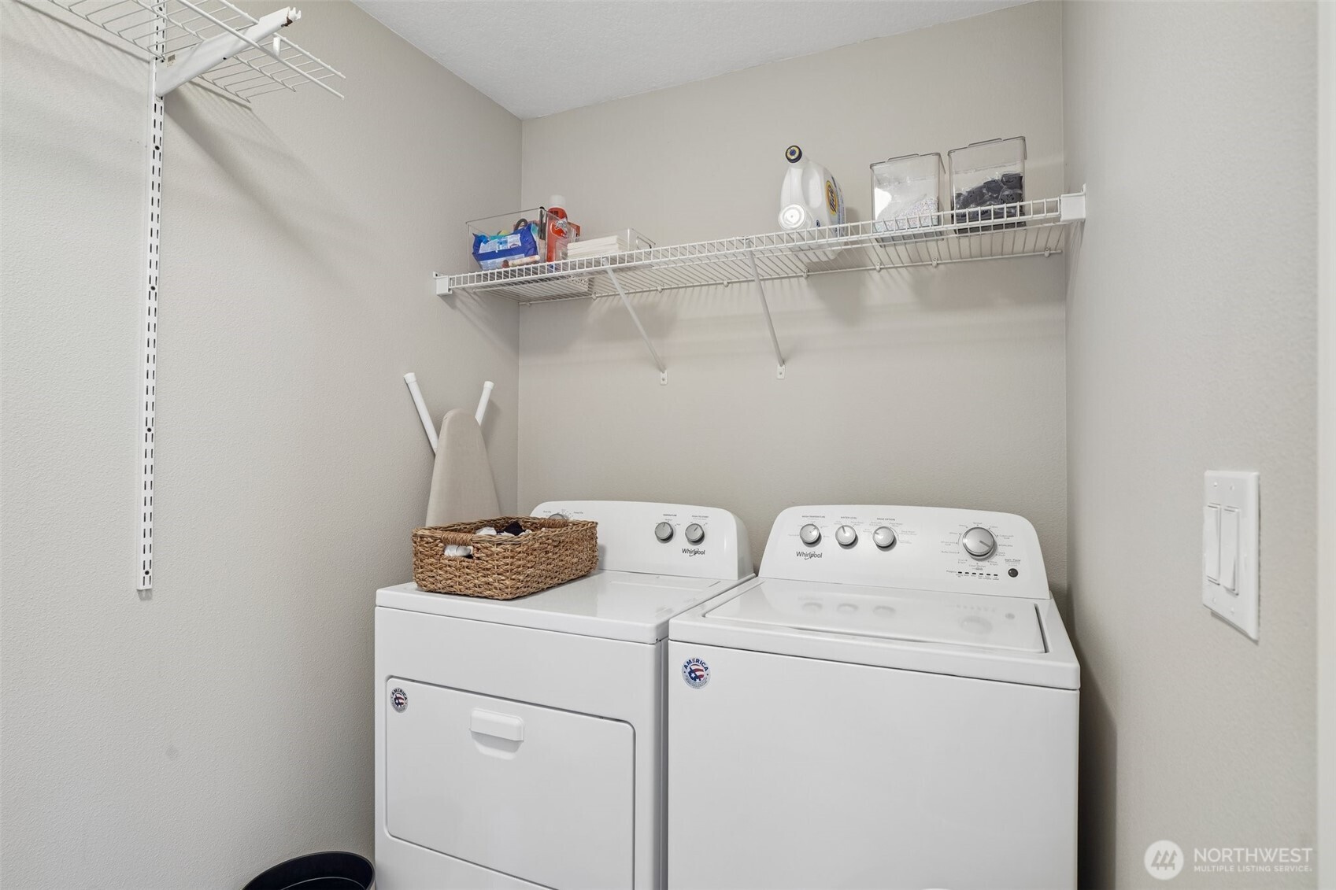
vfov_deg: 67.4
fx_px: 668
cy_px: 445
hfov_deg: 90.0
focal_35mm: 18
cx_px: 668
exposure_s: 1/2.5
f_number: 8
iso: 400
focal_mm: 18
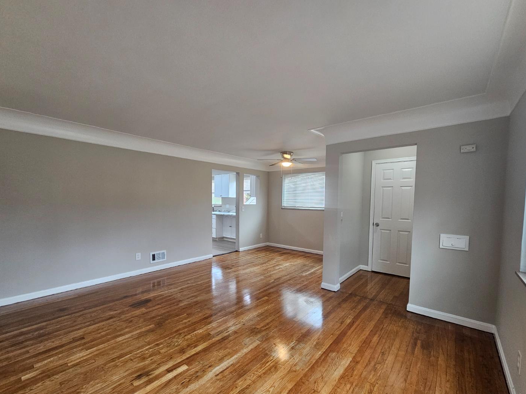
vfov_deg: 85.5
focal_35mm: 14
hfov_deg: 102.1
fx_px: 213
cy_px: 212
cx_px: 264
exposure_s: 1/60
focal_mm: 2.2
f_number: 2.2
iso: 250
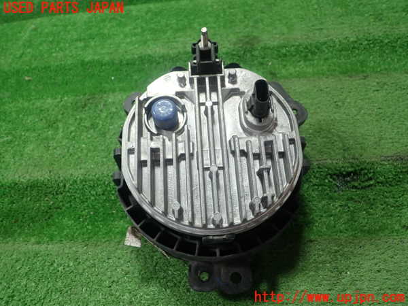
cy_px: 153
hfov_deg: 60.0
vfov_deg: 46.8
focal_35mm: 30
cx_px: 204
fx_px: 354
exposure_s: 1/125
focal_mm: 5.5
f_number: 2.3
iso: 250
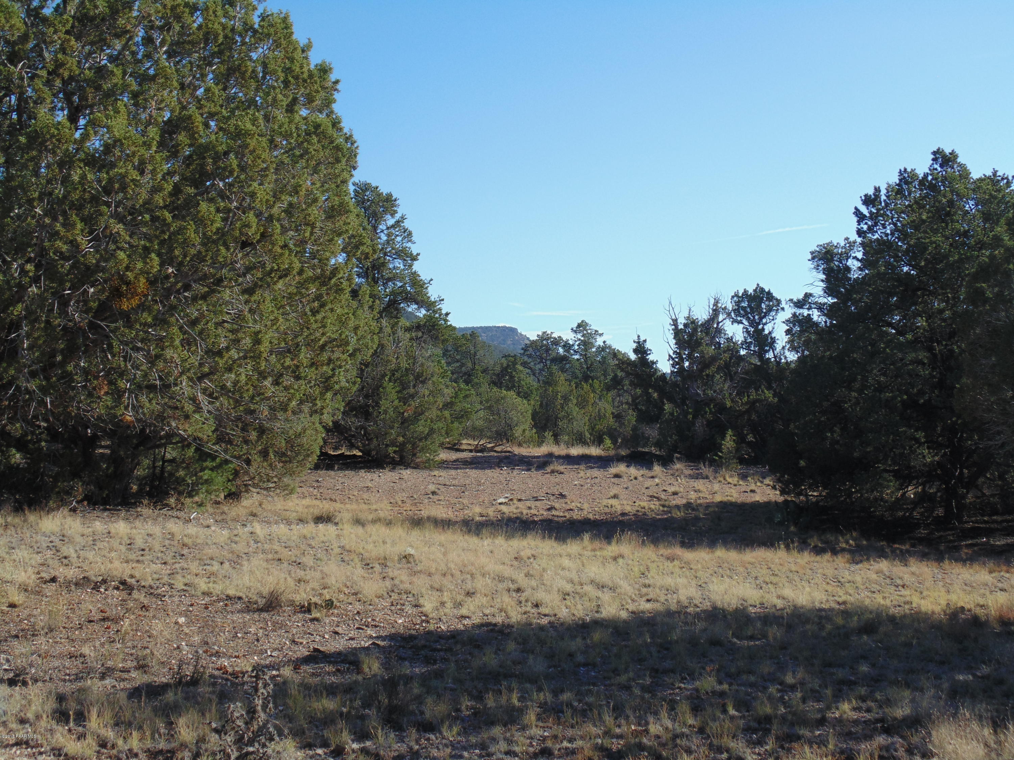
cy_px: 380
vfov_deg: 27.5
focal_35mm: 53
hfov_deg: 36.2
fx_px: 1553
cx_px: 507
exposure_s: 1/500
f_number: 3.9
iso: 80
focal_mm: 9.5
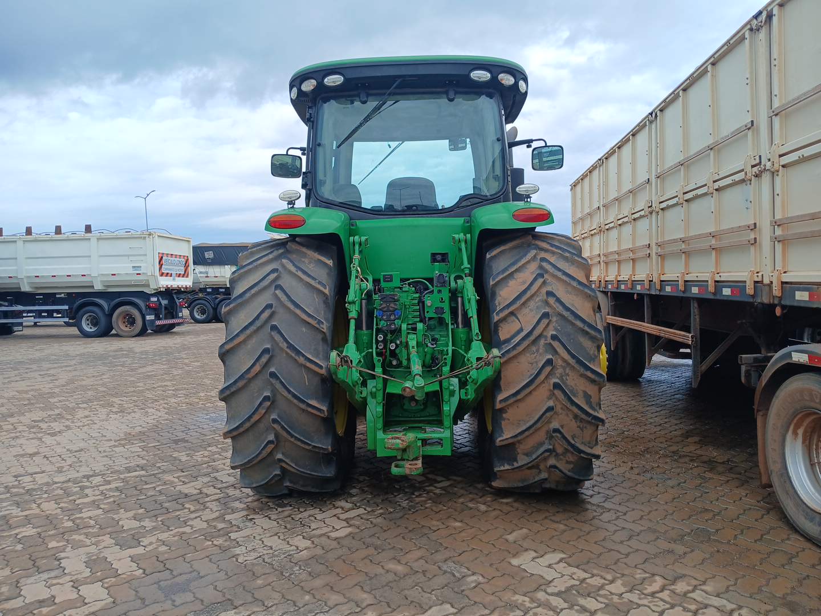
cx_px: 410
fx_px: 617
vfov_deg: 53.1
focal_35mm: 26
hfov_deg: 67.3
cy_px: 308
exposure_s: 1/320
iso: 20
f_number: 1.8
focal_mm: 3.98
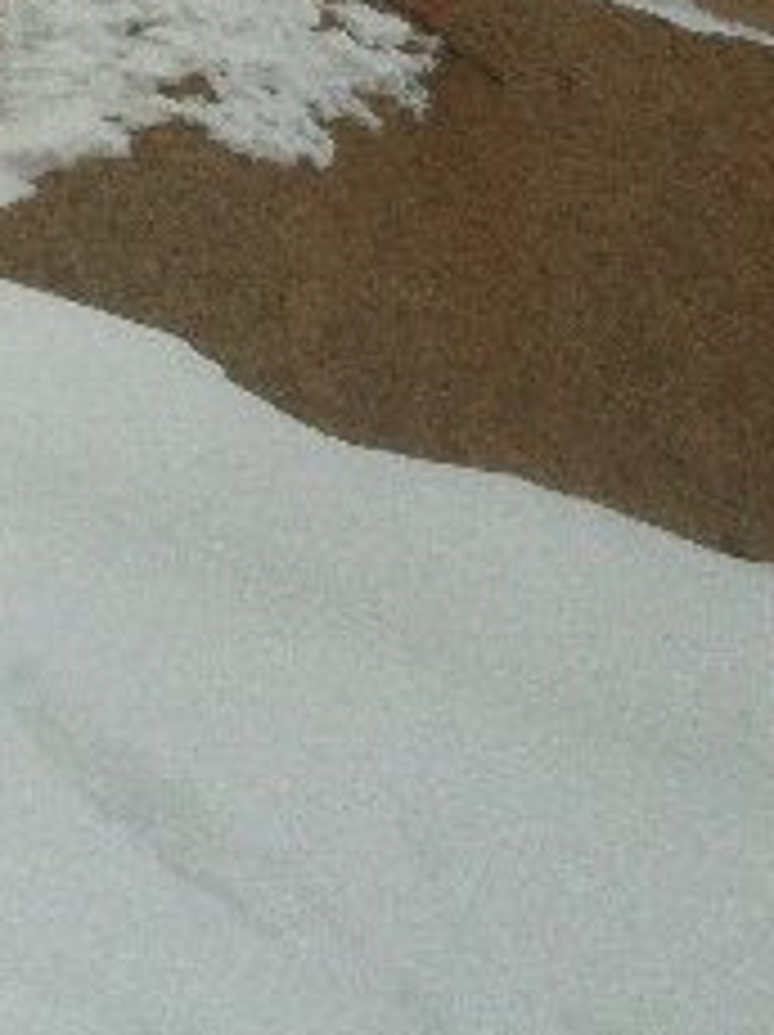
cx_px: -137
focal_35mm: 103
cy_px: -4
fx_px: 3076
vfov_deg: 18.6
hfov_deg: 13.9
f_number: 2.8
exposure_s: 1/838
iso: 80
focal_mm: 3.85
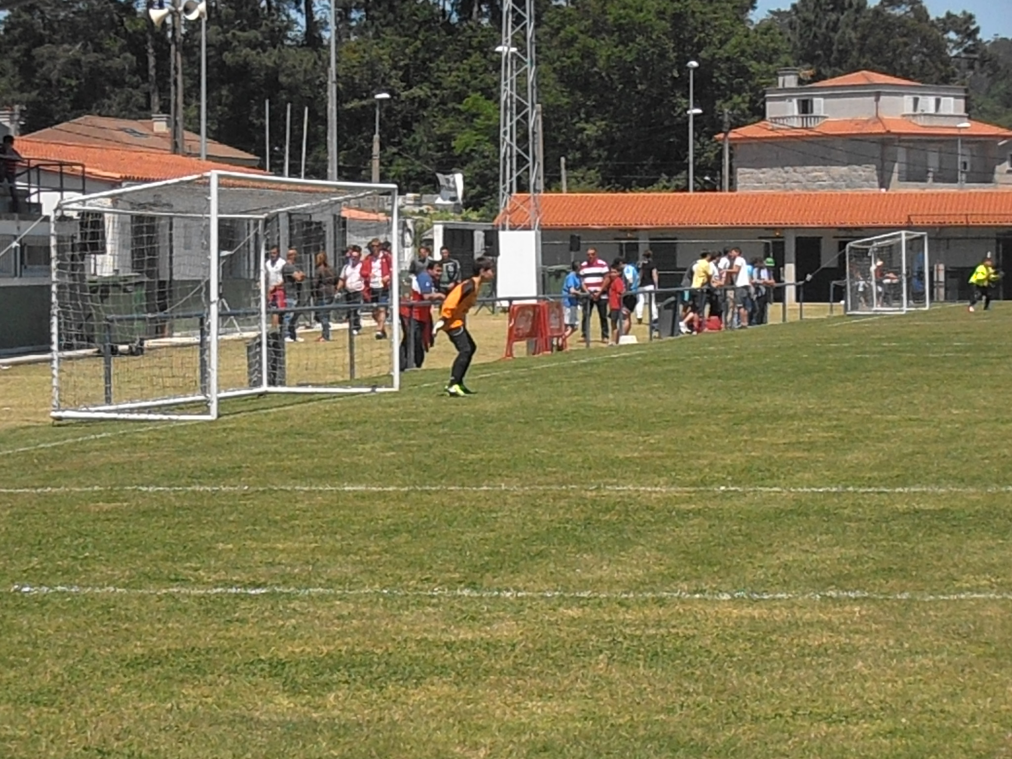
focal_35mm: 138
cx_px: 506
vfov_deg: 10.7
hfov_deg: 14.3
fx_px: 4034
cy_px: 380
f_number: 15
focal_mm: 24.39
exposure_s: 1/320
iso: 400
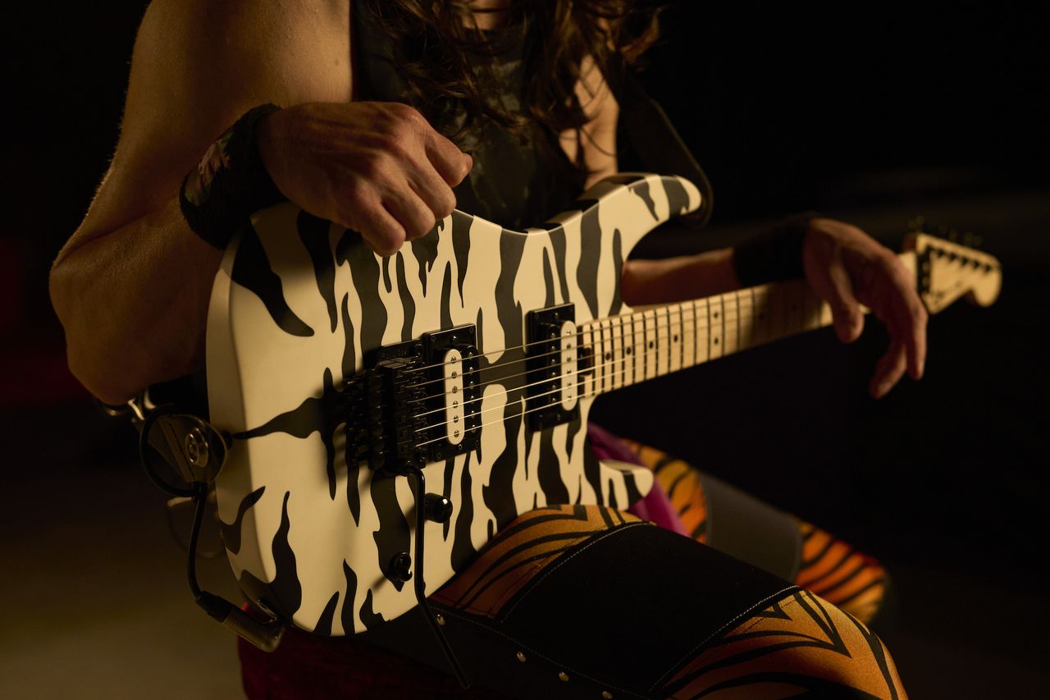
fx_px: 1458
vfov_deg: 27.0
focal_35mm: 50
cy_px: 350
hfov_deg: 39.6
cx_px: 525
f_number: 2.5
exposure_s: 1/169
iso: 3200
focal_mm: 50
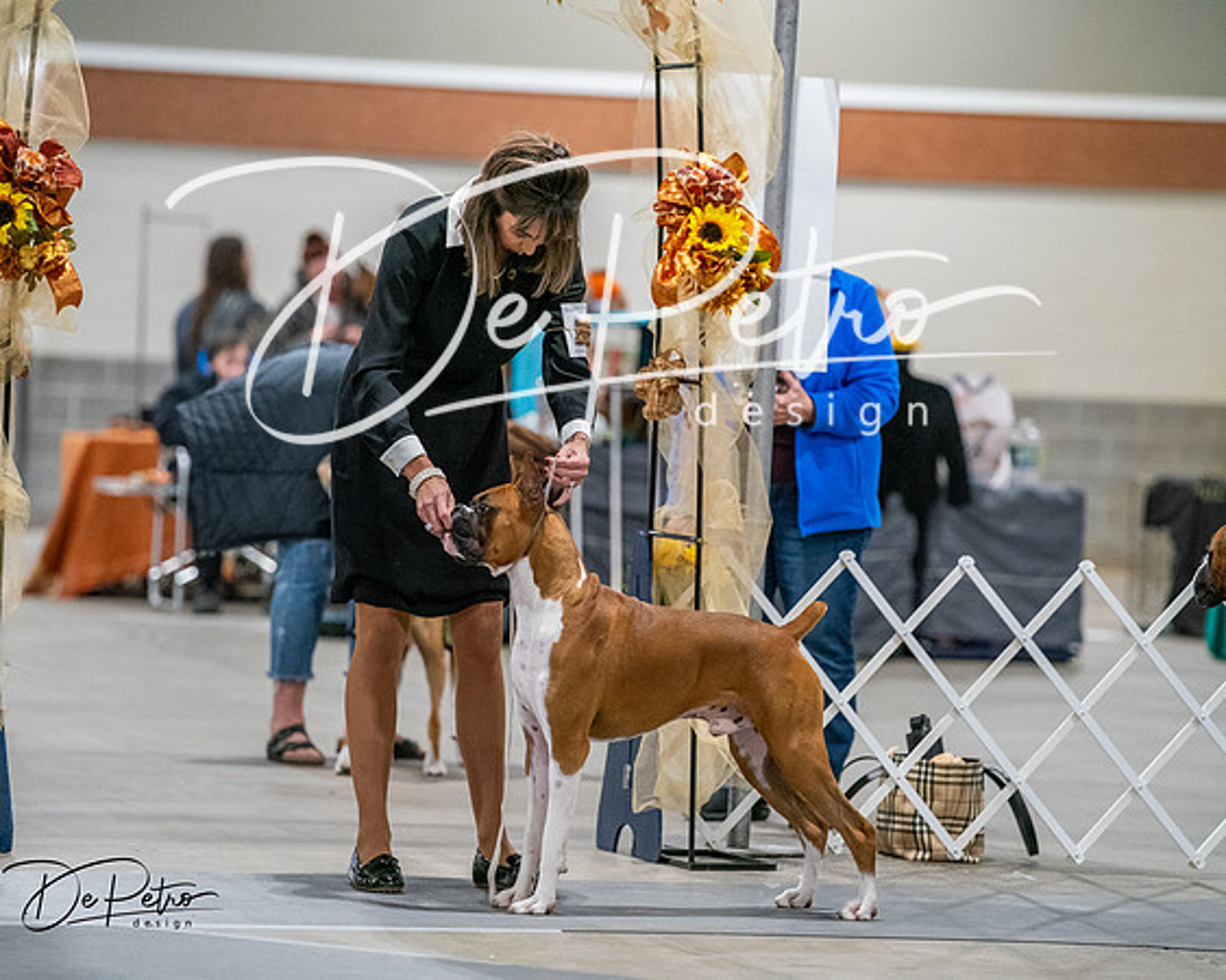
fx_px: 7312
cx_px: 613
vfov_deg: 7.7
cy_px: 490
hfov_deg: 9.6
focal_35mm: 202
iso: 6400
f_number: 3.5
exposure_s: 1/250
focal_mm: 179
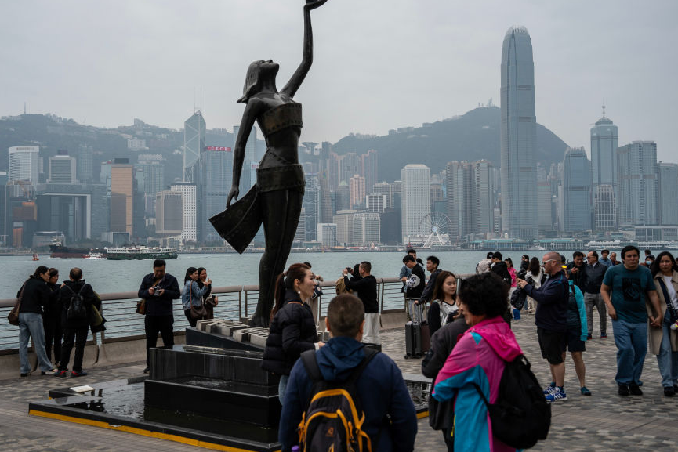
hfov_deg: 43.6
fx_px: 848
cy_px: 208
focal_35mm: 45
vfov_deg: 29.9
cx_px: 319
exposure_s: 1/1250
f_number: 5.6
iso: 100
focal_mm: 38
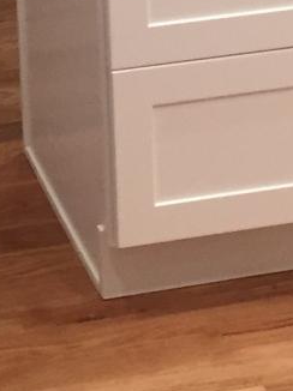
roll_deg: +2.4
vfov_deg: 10.4
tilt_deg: -10.7
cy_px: -354
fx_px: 2011
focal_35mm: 178
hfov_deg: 8.3
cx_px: 25
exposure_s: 1/30
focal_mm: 4.15
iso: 125
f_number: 2.2
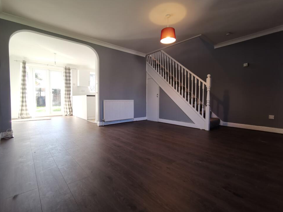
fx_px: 139
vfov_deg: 74.7
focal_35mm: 17
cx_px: 143
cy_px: 105
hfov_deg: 91.0
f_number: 2.2
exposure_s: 1/100
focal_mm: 2.35
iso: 125
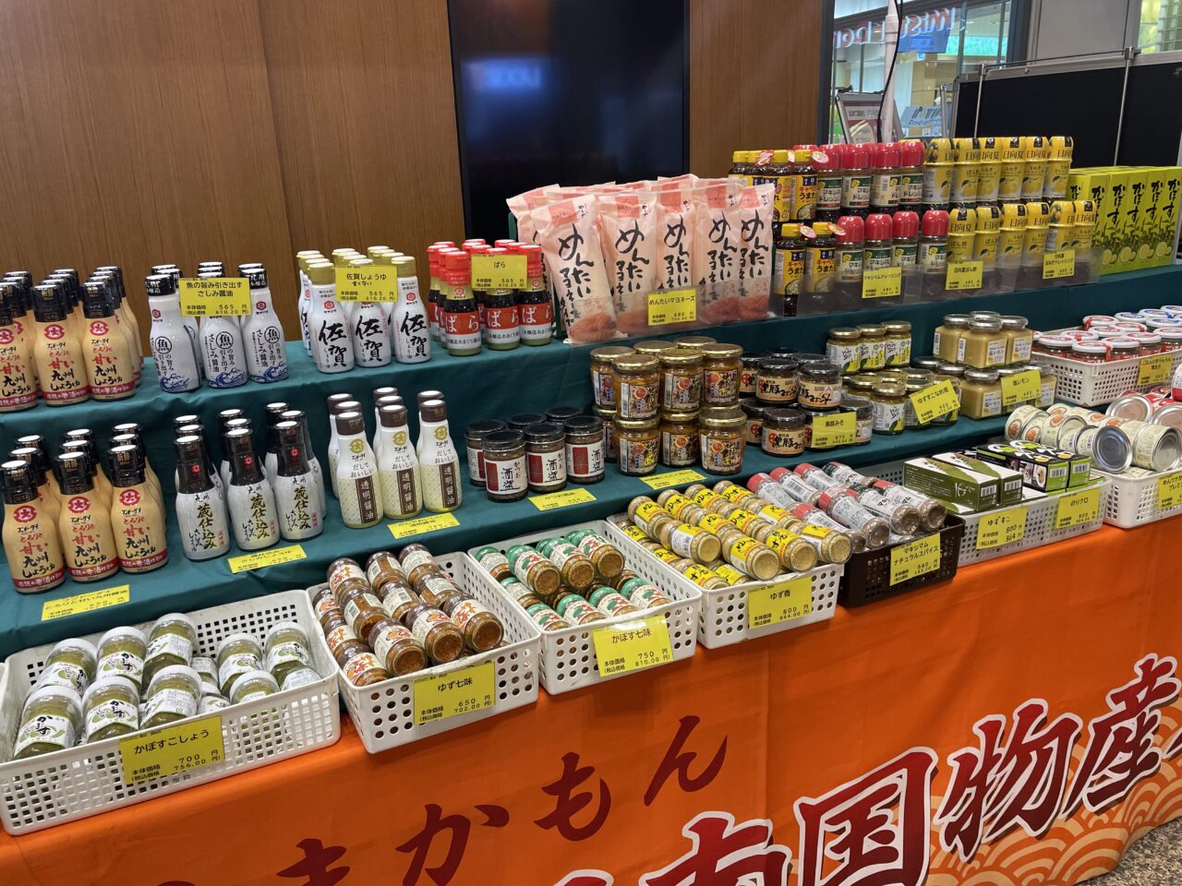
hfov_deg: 67.3
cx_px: 591
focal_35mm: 26
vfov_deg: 53.1
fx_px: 888
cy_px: 443
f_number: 1.6
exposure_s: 1/100
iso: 100
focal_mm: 4.2
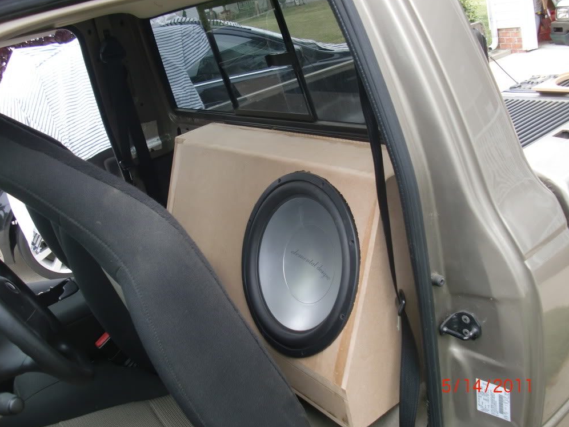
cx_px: 277
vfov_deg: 38.7
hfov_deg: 50.1
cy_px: 211
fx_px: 608
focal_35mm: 37
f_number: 2.8
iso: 64
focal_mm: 6.3
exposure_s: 1/160
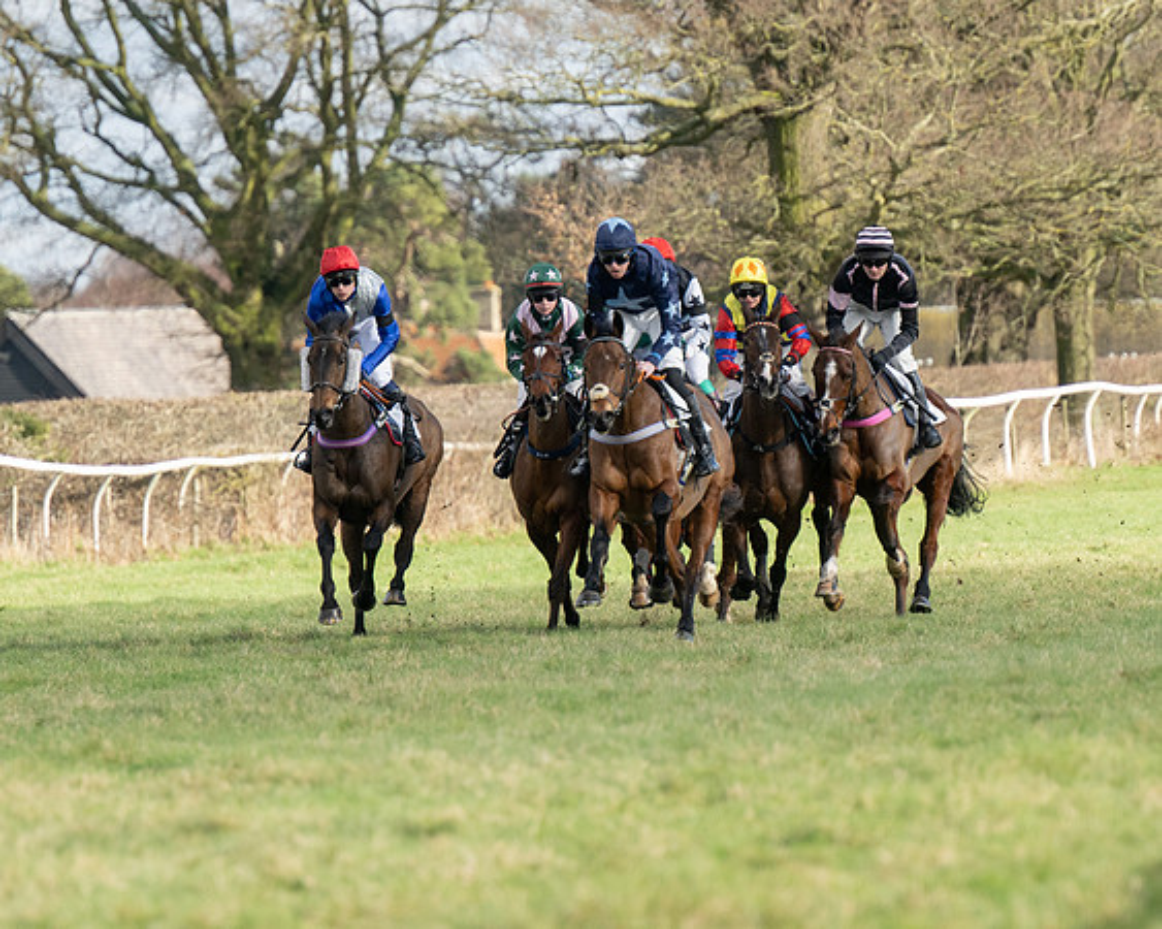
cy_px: 419
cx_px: 643
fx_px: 15124
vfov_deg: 3.5
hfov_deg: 4.4
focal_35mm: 440
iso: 400
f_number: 4
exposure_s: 1/2000
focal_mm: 230
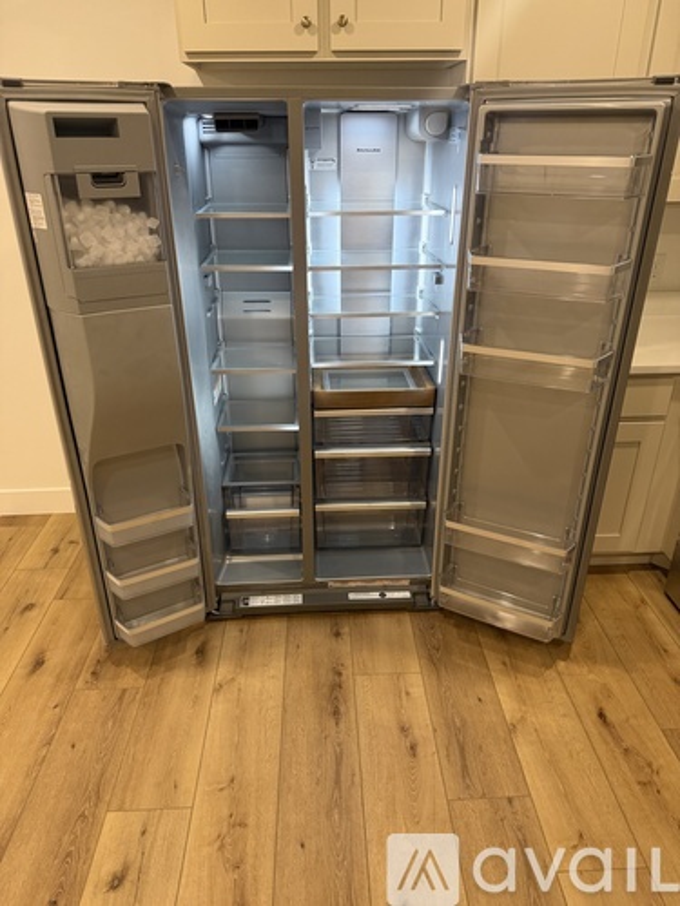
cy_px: 453
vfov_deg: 71.6
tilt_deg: -23.1
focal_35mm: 24
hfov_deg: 56.8
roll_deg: +0.3
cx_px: 340
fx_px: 629
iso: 250
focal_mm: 6.76
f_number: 1.78
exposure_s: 1/60
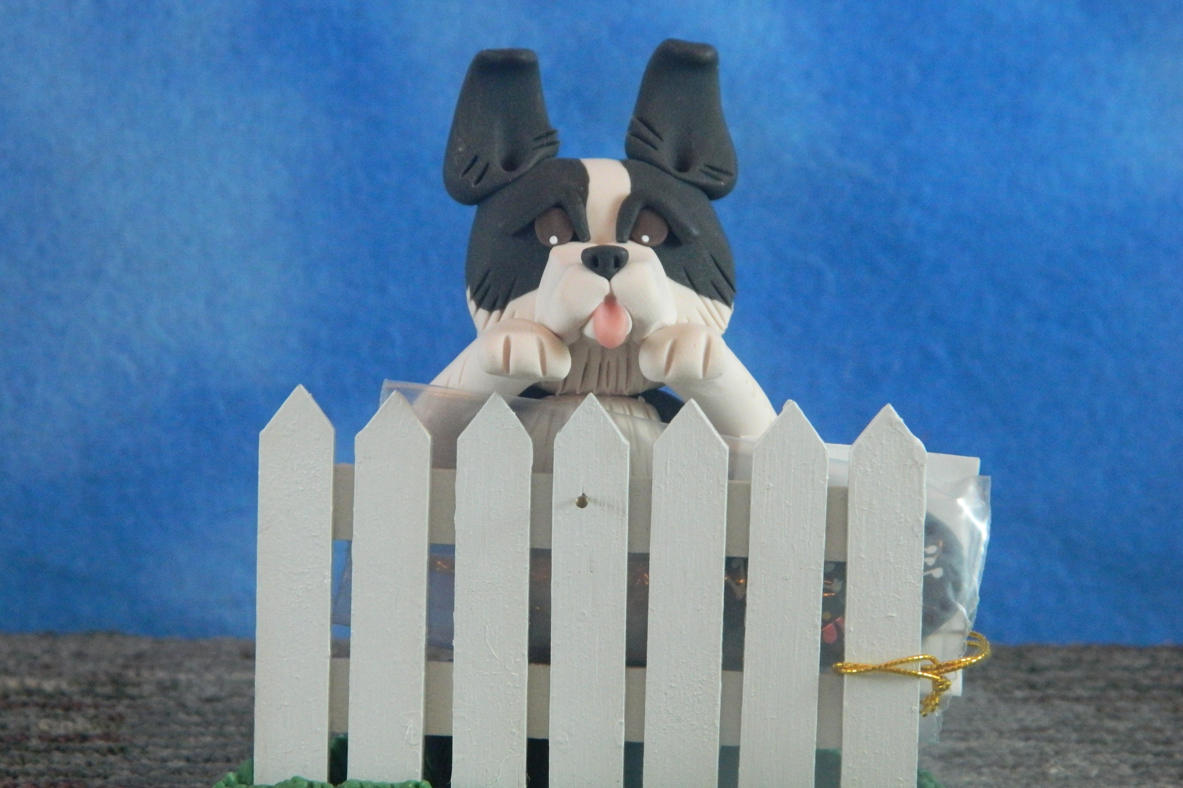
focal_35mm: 88
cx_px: 589
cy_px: 415
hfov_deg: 23.1
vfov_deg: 15.5
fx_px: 2891
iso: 400
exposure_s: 1/30
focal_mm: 15.1
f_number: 4.2
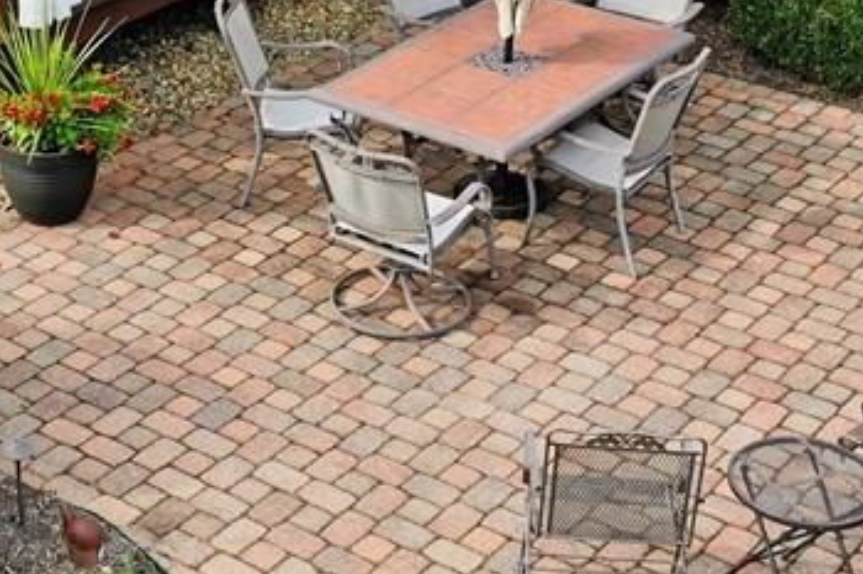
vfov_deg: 15.4
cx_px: 212
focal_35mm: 87
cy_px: -22
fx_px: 2085
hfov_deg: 23.2
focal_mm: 10.26
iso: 100
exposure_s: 1/320
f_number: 5
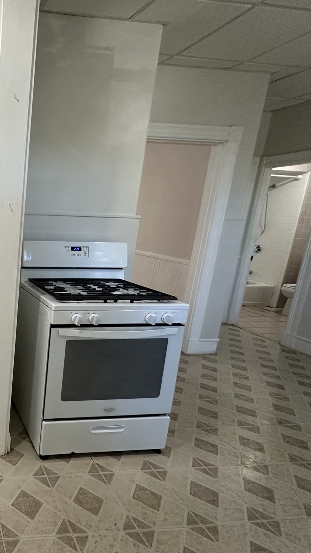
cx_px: -40
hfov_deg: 41.3
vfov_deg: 83.8
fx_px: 308
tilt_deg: -10.6
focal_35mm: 21
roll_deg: -0.5
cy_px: 275
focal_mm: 2.22
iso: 250
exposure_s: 1/120
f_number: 2.2
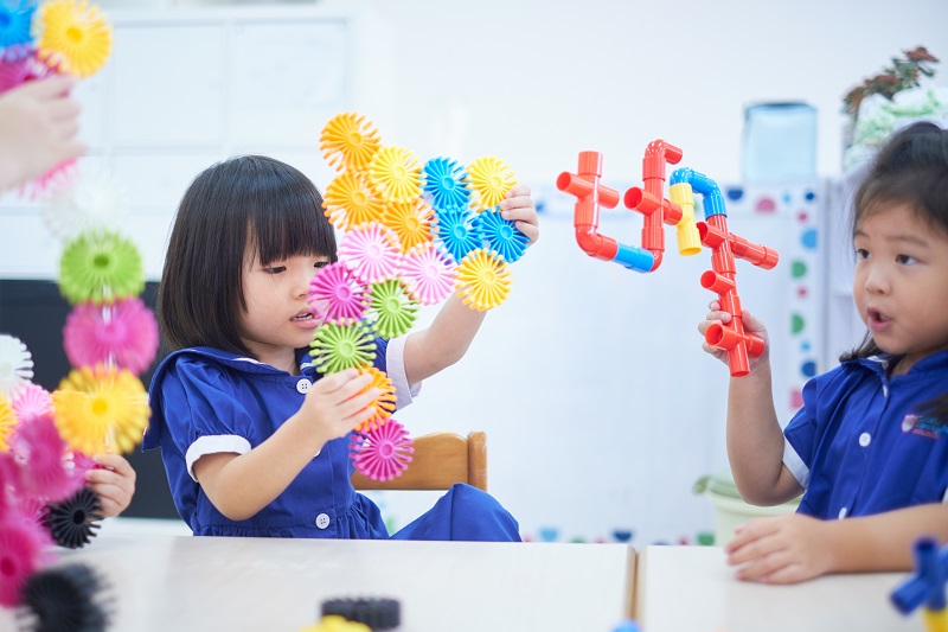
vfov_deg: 25.5
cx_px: 474
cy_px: 316
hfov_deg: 37.5
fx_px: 1395
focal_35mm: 53
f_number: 1.4
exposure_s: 1/160
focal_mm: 35
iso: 640
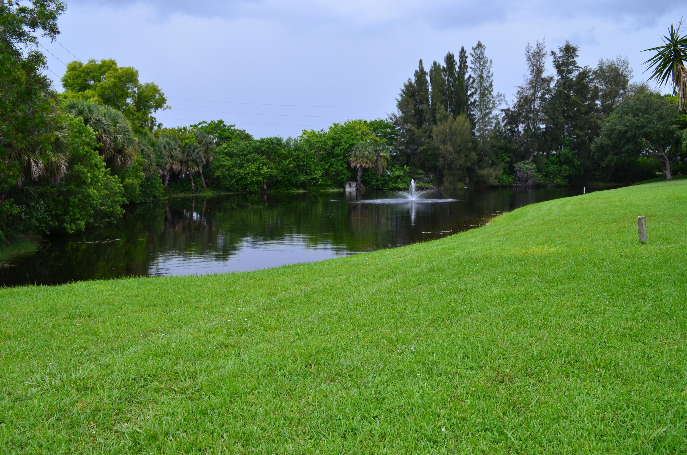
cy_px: 228
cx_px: 344
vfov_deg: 43.4
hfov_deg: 62.0
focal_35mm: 30
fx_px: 571
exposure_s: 1/100
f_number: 9
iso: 400
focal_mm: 20
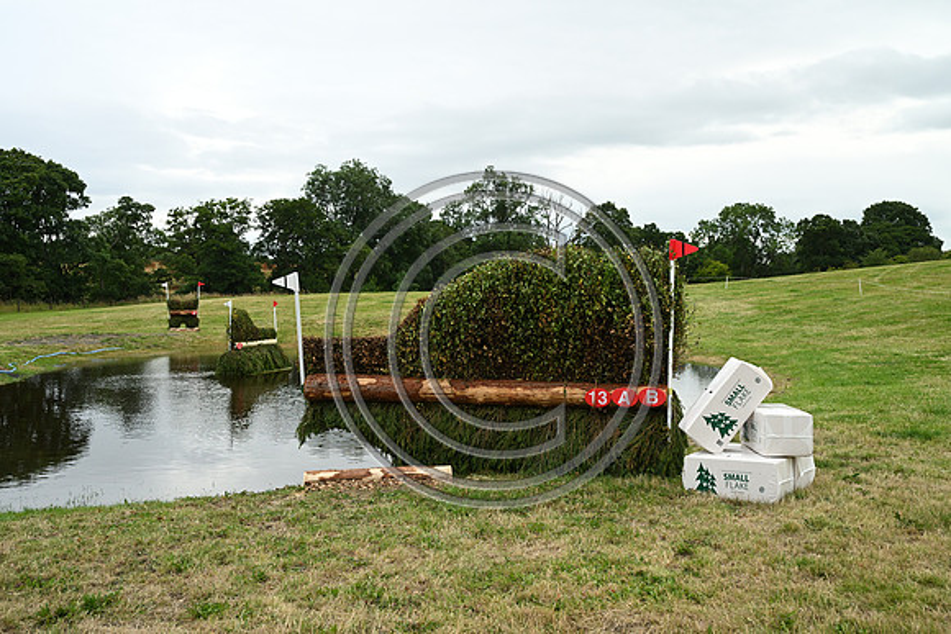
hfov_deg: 55.8
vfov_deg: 38.9
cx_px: 476
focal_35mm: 34
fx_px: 898
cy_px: 317
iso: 1250
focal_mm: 34
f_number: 5
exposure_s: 1/800
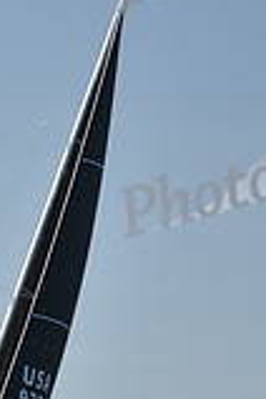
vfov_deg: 6.6
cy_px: 339
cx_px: -9
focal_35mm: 314
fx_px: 3480
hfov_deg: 4.4
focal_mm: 86
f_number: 2.8
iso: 250
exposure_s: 1/1600
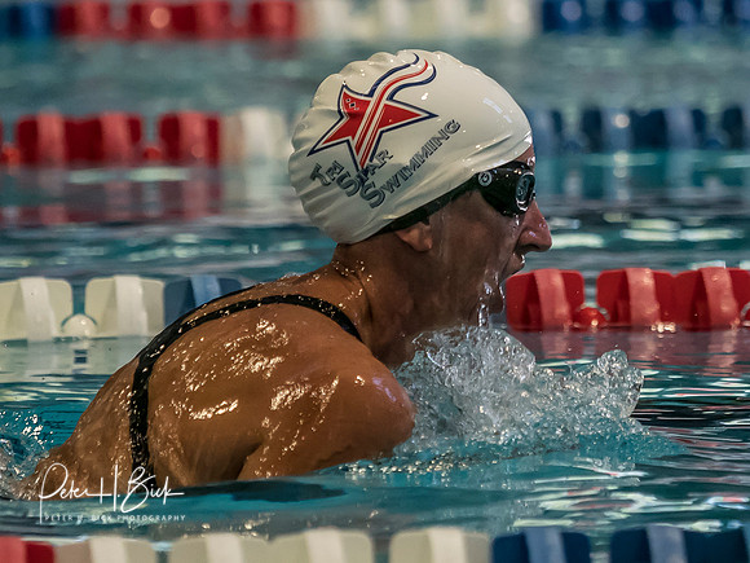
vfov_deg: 2.4
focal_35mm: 615
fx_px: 13326
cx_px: 424
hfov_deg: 3.2
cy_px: 216
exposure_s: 1/1000
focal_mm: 150
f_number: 2.8
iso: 2500
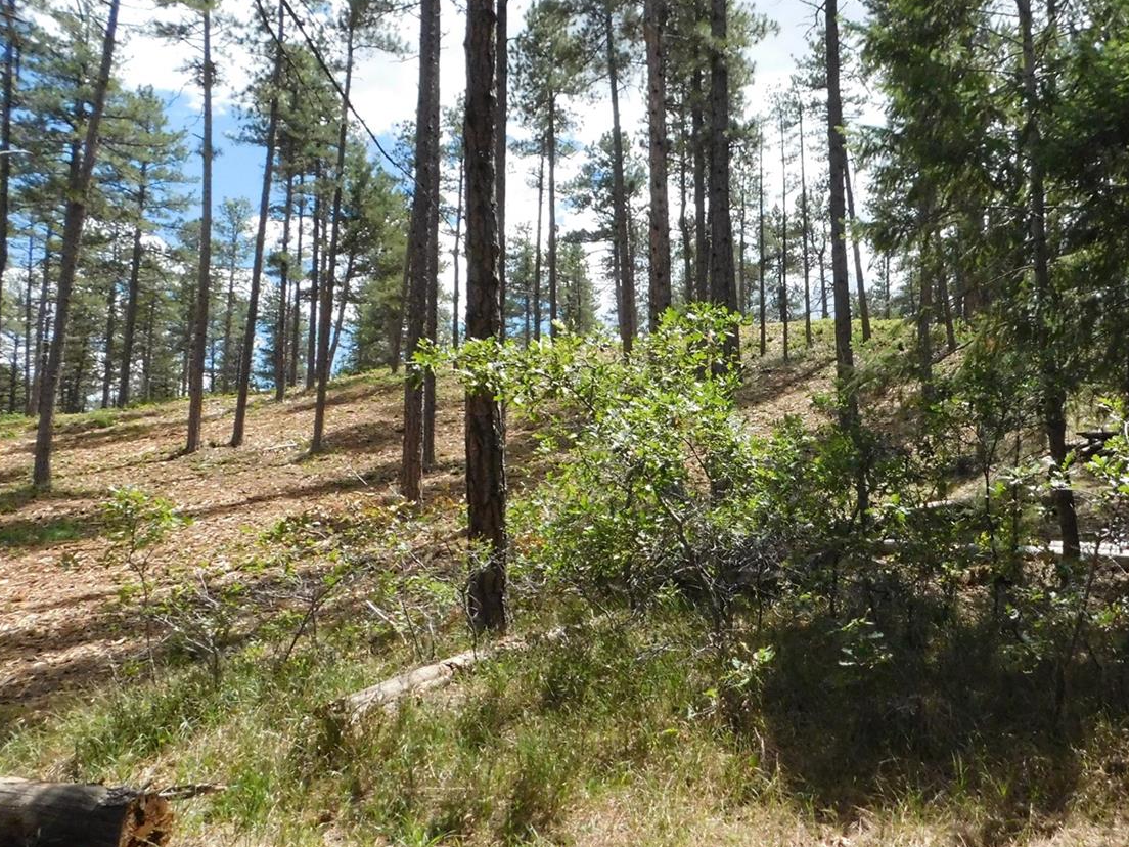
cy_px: 414
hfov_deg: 58.9
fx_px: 978
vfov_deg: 46.8
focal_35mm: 30
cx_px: 728
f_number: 6
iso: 800
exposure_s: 1/1500
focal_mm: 4
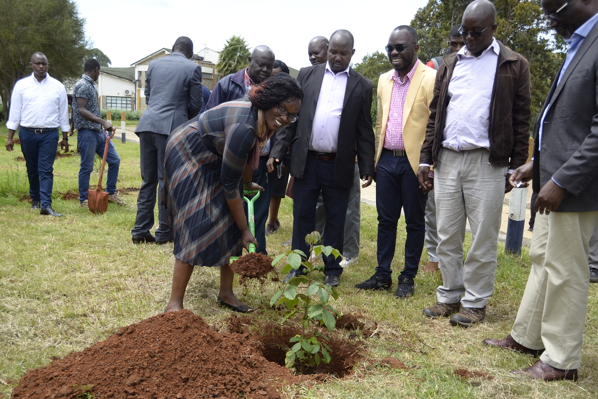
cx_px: 302
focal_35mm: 37
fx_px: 615
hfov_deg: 51.9
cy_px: 202
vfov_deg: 36.0
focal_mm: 24
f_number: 3.8
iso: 250
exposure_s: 1/800
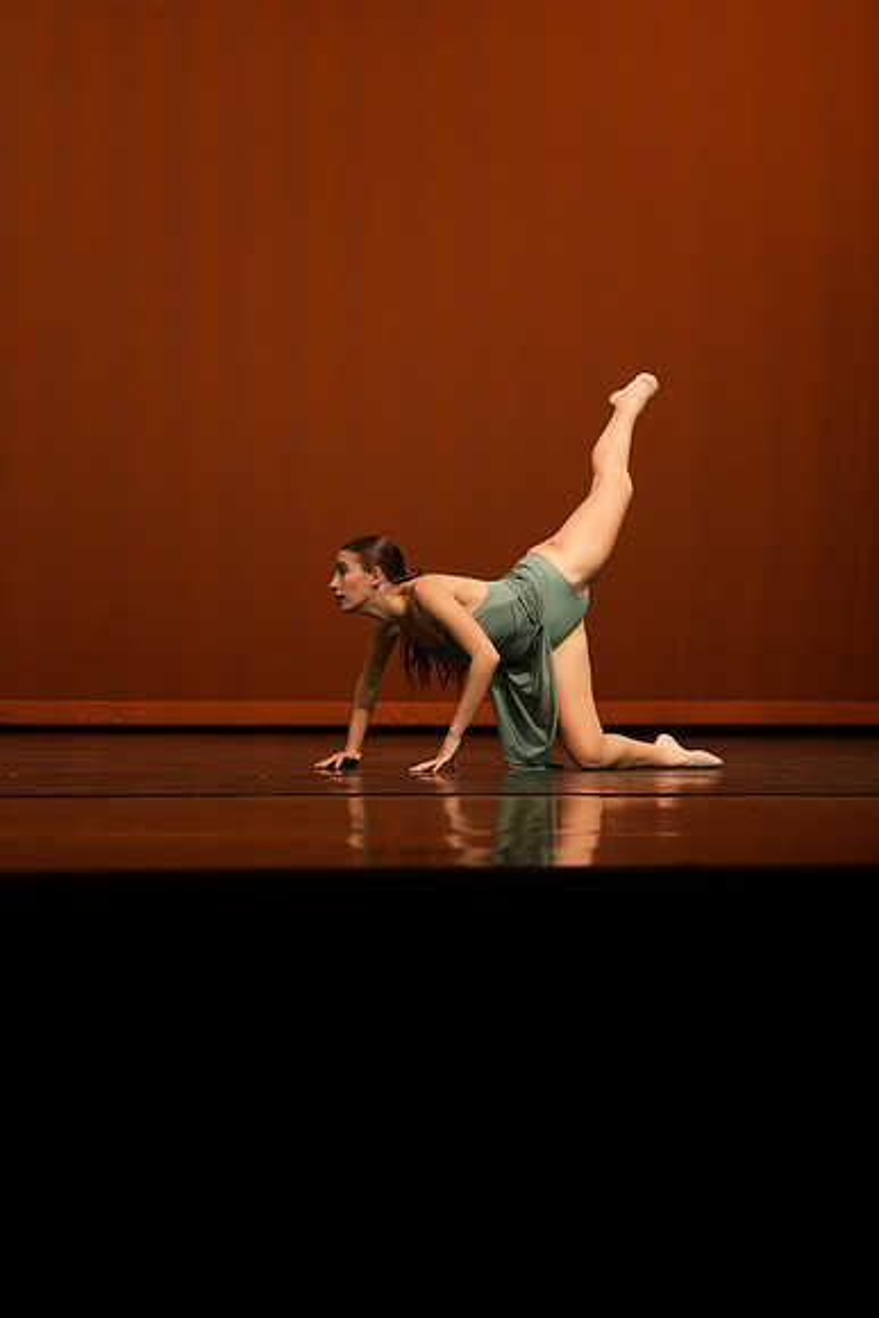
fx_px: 3843
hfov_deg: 13.0
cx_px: 440
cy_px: 659
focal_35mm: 105
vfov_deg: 19.5
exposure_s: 1/1000
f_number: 4
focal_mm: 105
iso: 2000
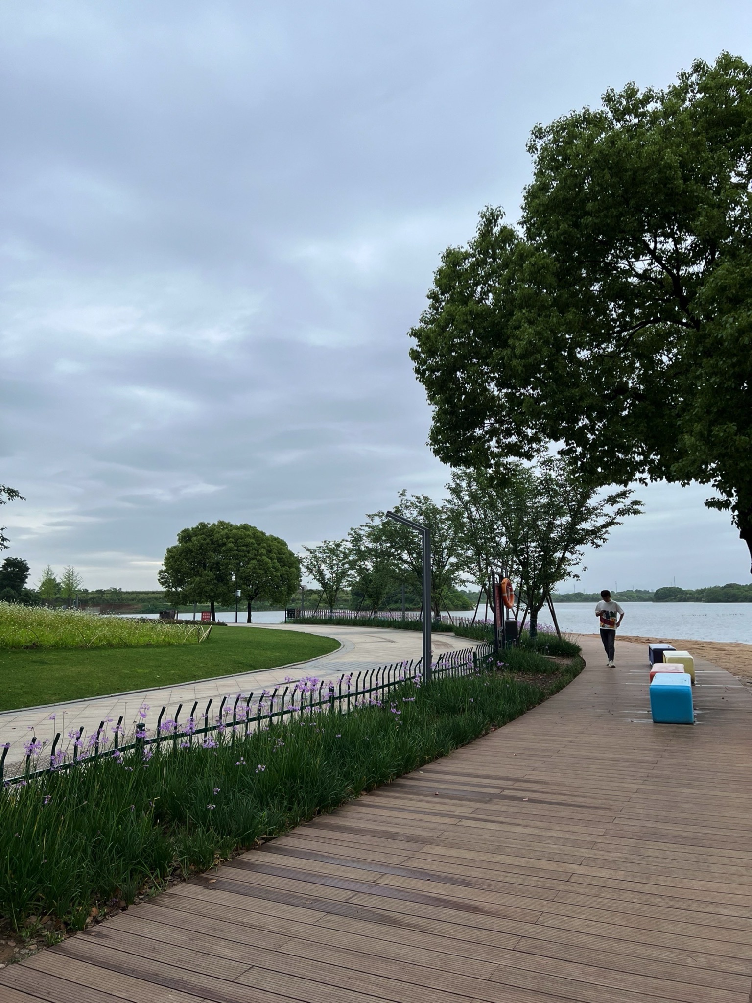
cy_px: 502
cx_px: 376
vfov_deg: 67.3
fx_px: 753
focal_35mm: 26
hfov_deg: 53.1
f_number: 1.5
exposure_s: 1/1058
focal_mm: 5.7
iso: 50
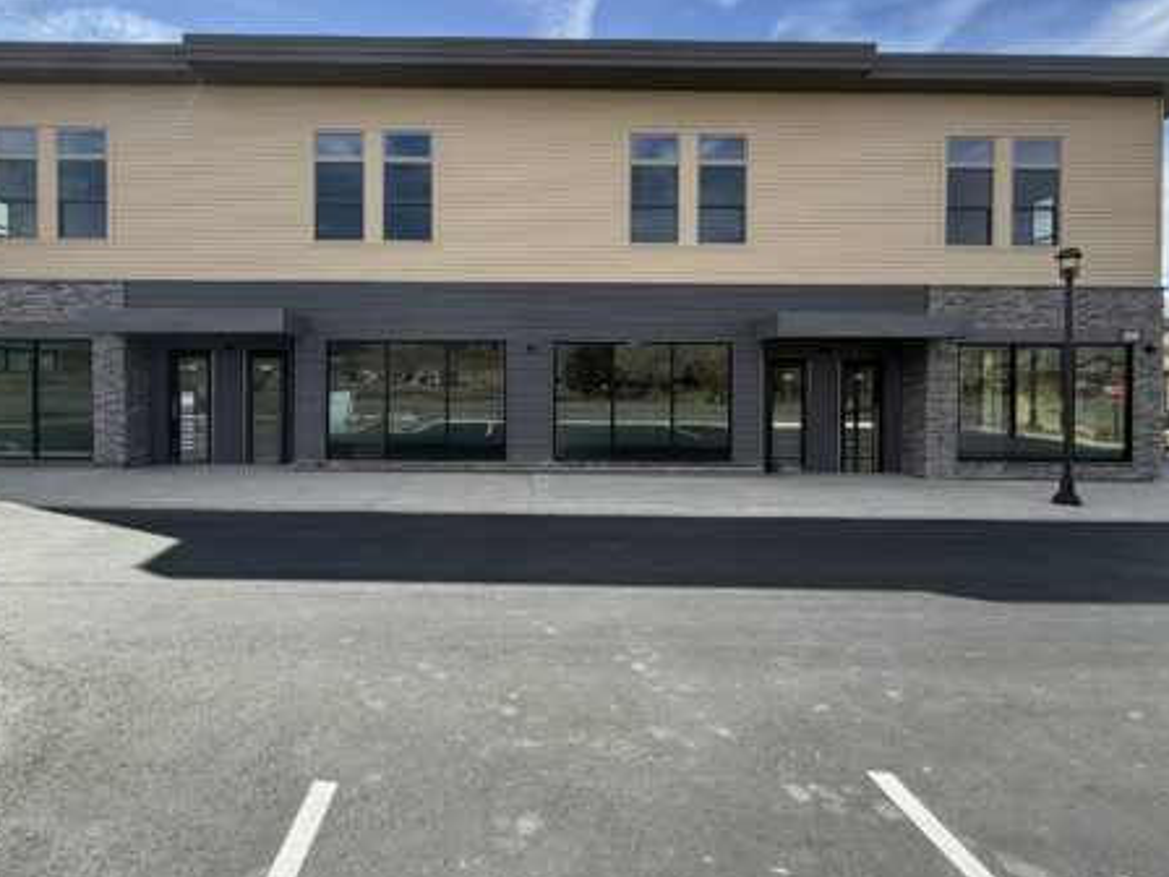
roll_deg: -0.7
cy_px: 392
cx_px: 527
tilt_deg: -0.8
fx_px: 675
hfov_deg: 81.5
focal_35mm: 20
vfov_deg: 65.8
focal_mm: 2.22
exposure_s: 1/717
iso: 50
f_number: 2.2
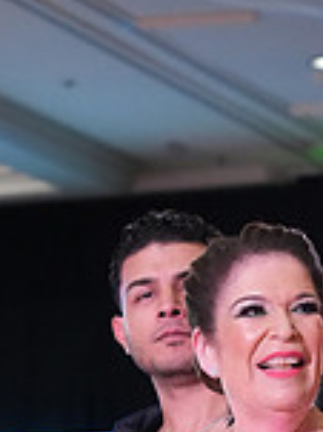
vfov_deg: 6.0
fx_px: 4062
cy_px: 744
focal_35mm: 326
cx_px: 227
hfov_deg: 4.6
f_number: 5
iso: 5000
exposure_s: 1/320
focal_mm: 88
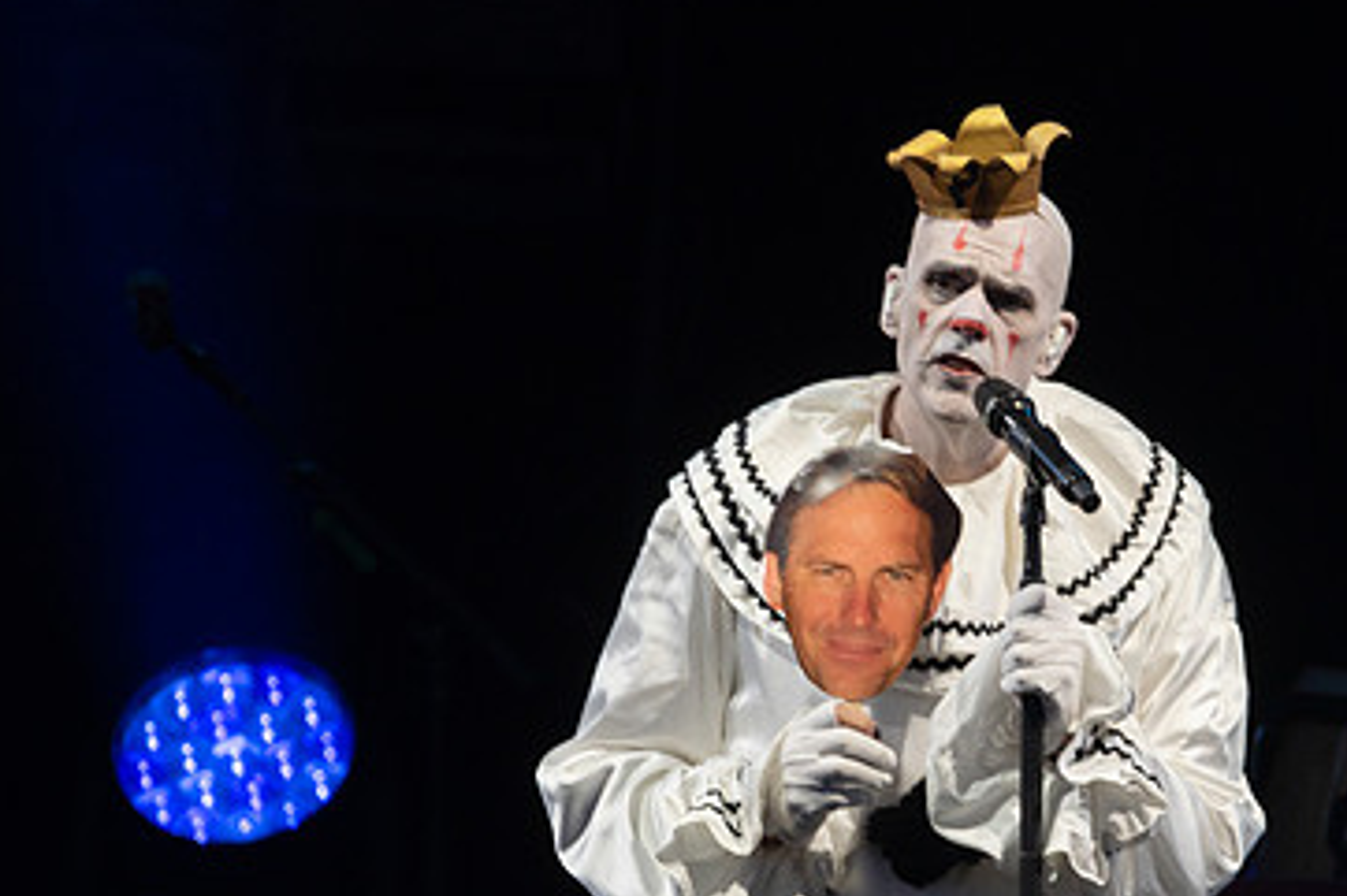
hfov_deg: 1.7
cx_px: 859
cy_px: 622
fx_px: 45812
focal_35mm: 1225
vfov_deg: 1.1
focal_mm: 600
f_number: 6.3
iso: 1000
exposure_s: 1/500
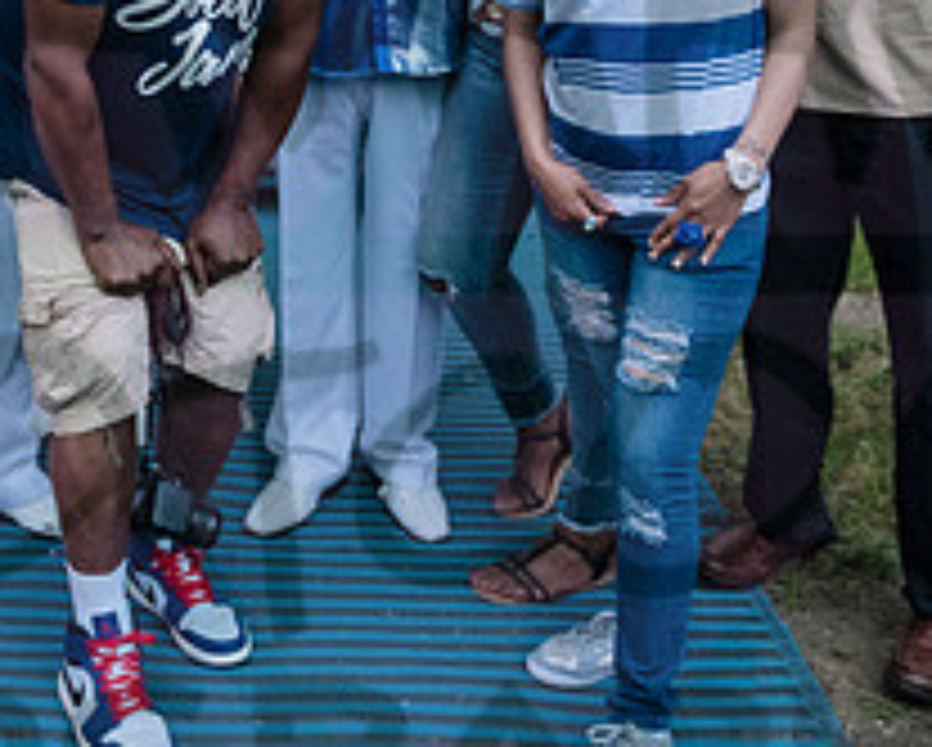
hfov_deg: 29.2
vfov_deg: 23.1
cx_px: 167
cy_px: -20
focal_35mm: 63
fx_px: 1739
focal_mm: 24
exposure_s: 1/200
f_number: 2.8
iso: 4000
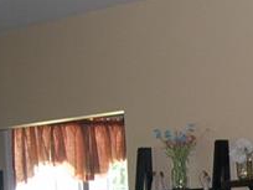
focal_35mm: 119
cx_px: 305
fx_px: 870
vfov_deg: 12.0
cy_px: 256
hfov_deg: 15.9
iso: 196
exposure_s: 1/60
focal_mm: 8
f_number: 2.8
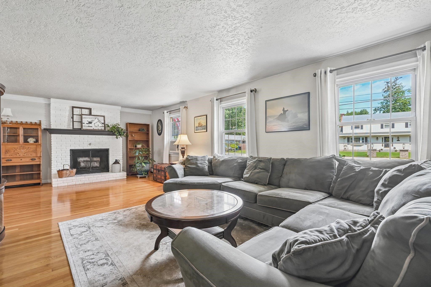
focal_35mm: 16
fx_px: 192
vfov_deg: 73.7
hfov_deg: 96.7
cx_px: 216
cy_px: 144
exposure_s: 1/25
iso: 400
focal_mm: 16
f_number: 8
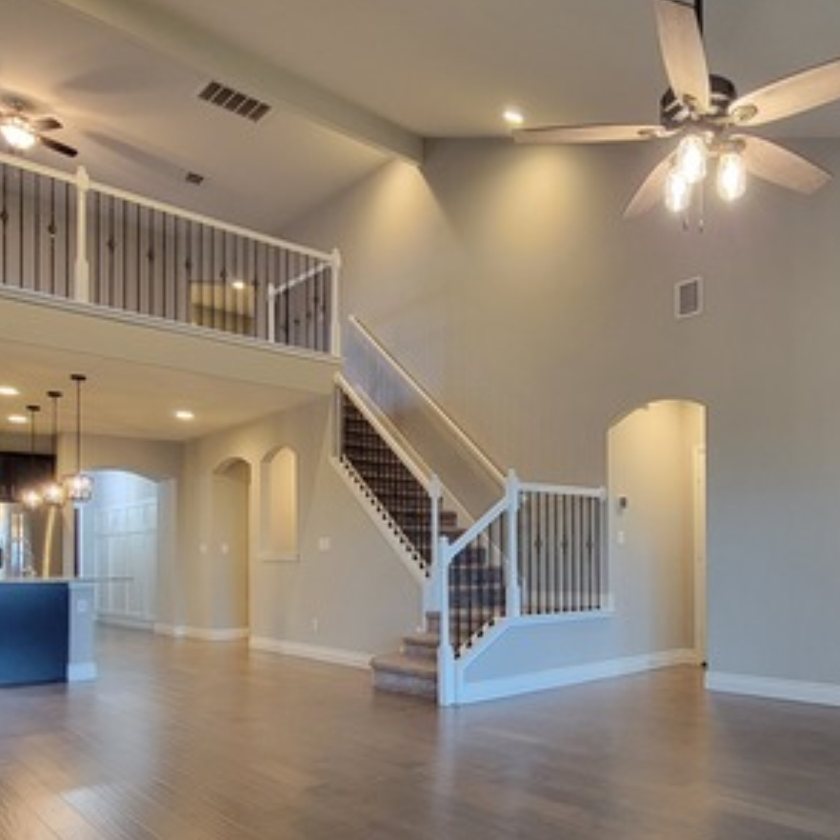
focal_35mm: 25
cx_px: 583
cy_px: 554
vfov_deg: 61.5
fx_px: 686
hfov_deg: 60.9
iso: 500
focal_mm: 2.2
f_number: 2.2
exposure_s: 1/30
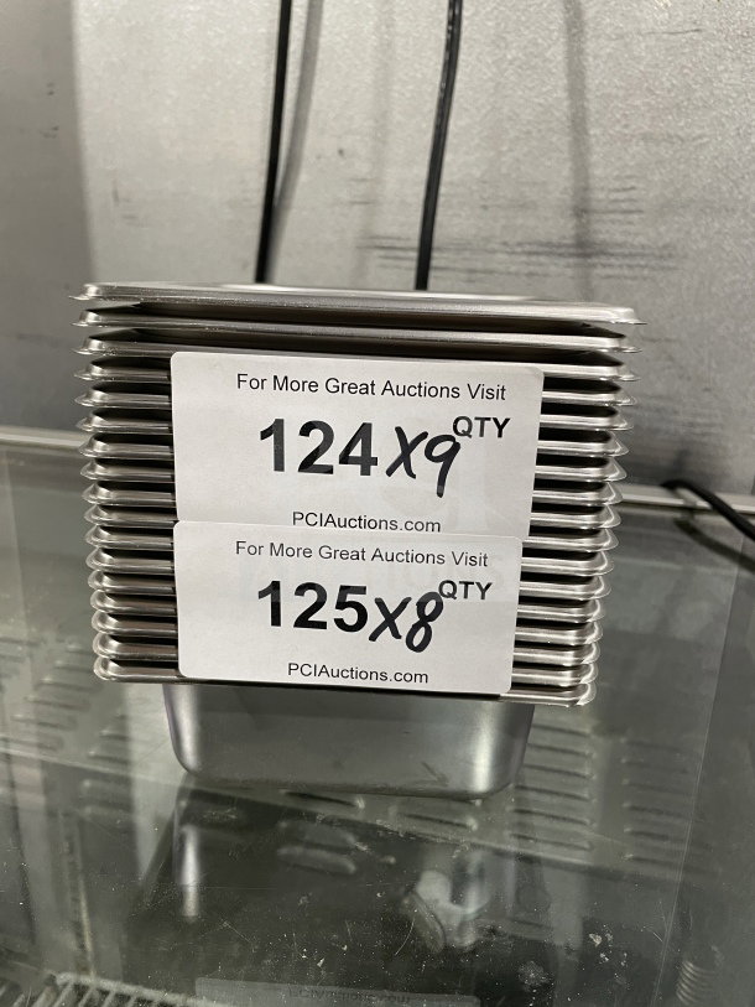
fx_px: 756
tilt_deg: -18.2
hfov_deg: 53.1
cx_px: 378
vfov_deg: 67.3
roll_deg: -1.1
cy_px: 504
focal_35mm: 26
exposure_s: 1/60
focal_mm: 4.2
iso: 160
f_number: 1.6
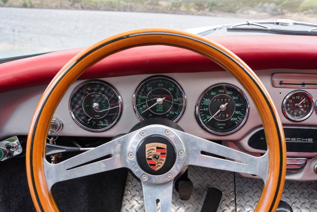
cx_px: 158
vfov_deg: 37.9
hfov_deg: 54.4
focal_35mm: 35
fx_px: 308
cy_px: 106
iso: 800
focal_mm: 35
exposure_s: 1/60
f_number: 9
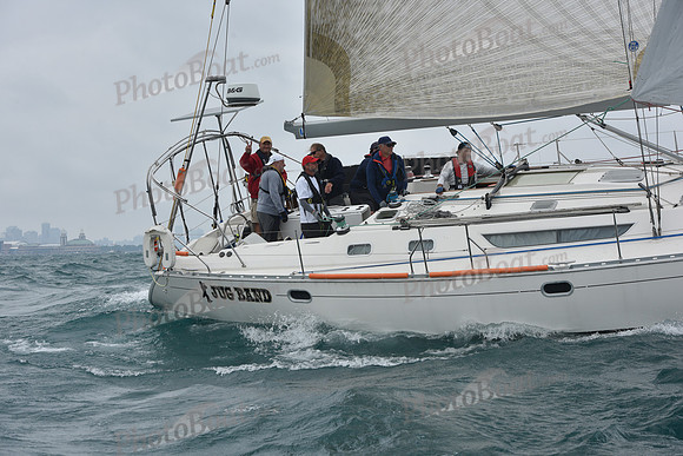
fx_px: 1328
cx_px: 342
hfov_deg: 28.8
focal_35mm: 70
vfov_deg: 19.5
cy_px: 228
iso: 250
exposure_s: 1/800
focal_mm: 70
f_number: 8
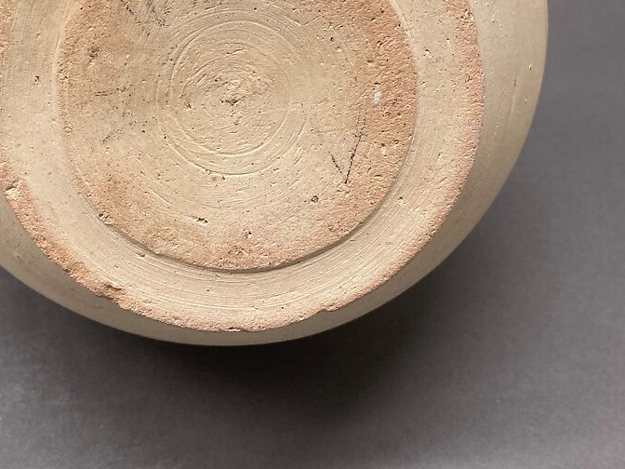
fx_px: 903
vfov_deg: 28.4
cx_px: 221
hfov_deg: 37.9
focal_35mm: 50
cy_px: 87
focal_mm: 3.99
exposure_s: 1/60
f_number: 1.8
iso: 100
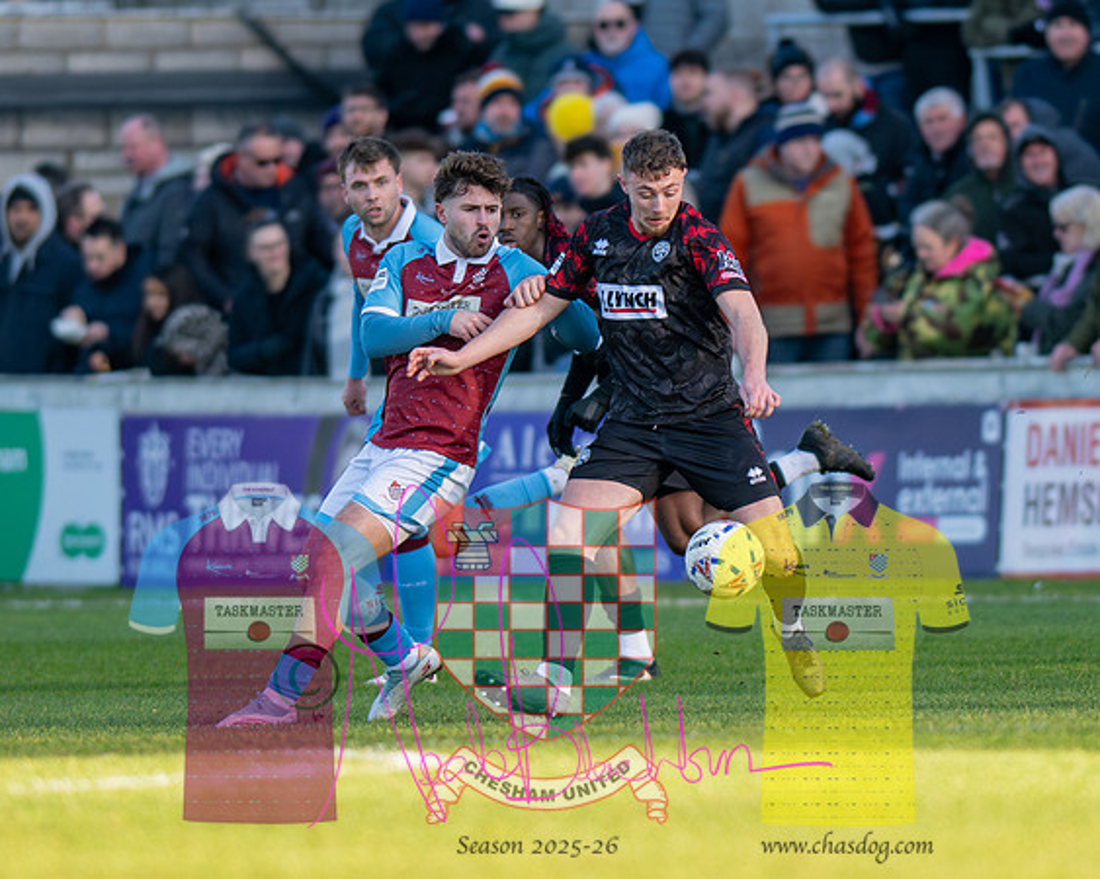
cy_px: 556
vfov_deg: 1.8
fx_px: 28310
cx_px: 744
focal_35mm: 870
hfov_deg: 2.2
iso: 200
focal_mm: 300
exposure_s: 1/2000
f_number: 2.8
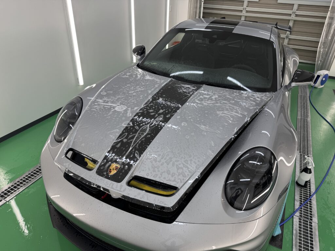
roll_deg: +0.0
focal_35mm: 24
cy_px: 126
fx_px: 232
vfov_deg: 56.8
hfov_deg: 71.6
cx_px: 168
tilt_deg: -30.6
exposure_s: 1/248
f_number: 1.78
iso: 64
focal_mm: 6.76
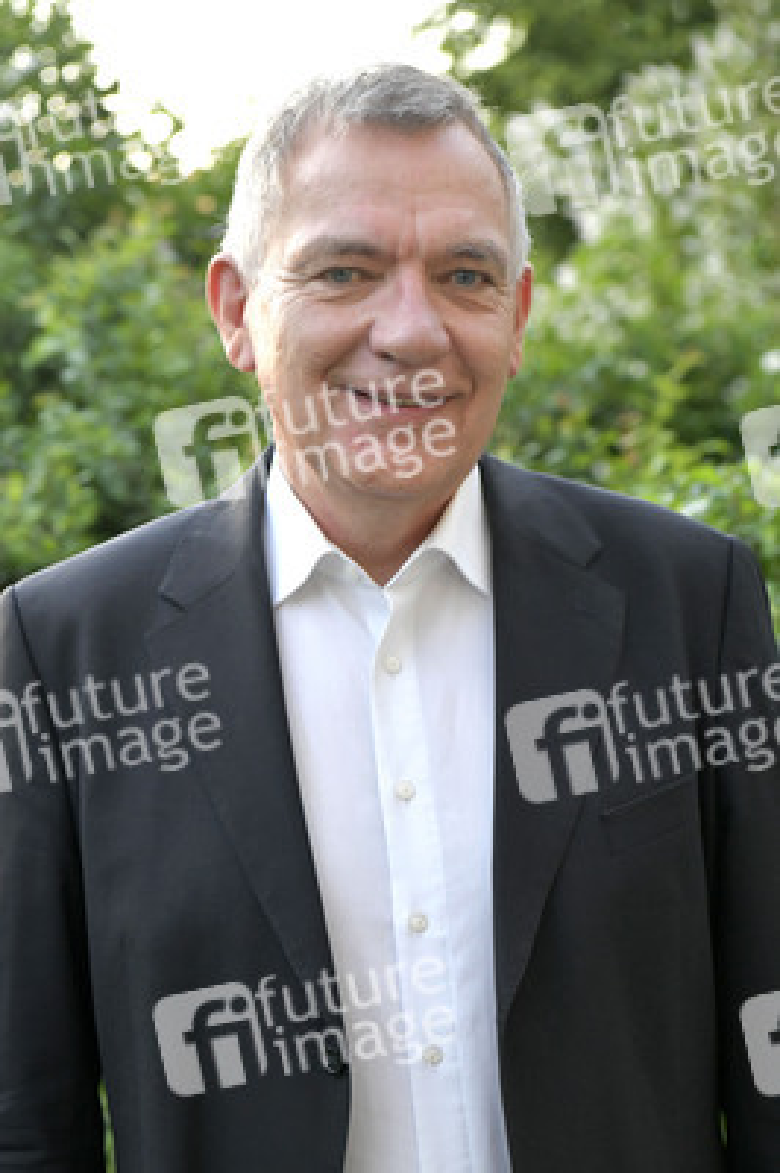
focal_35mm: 70
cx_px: 390
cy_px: 586
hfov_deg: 19.4
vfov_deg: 28.9
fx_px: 2279
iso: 3200
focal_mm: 70
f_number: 5.6
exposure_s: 1/200
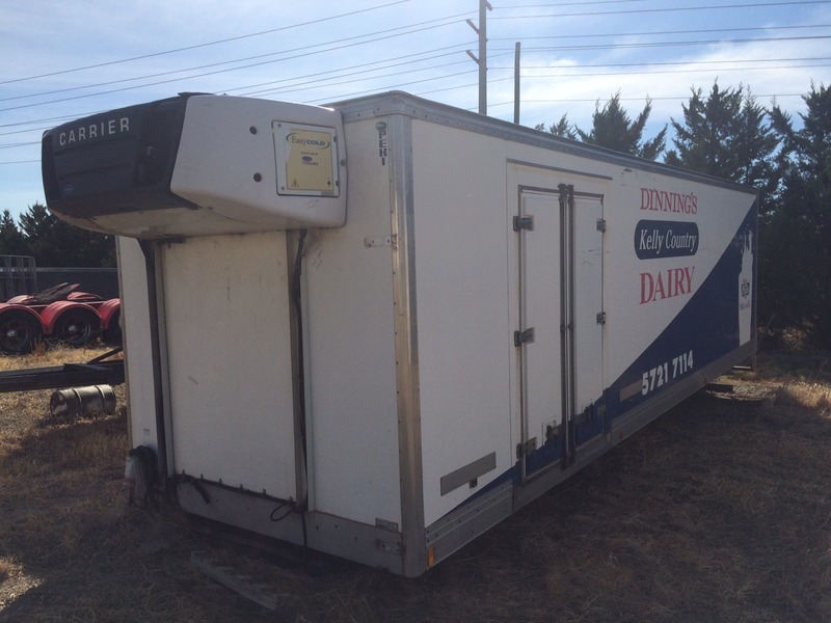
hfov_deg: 61.7
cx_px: 416
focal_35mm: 29
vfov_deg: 48.2
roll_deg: -0.3
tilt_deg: -4.0
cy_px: 312
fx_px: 696
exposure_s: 1/4566
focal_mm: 4.15
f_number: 2.2
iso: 32
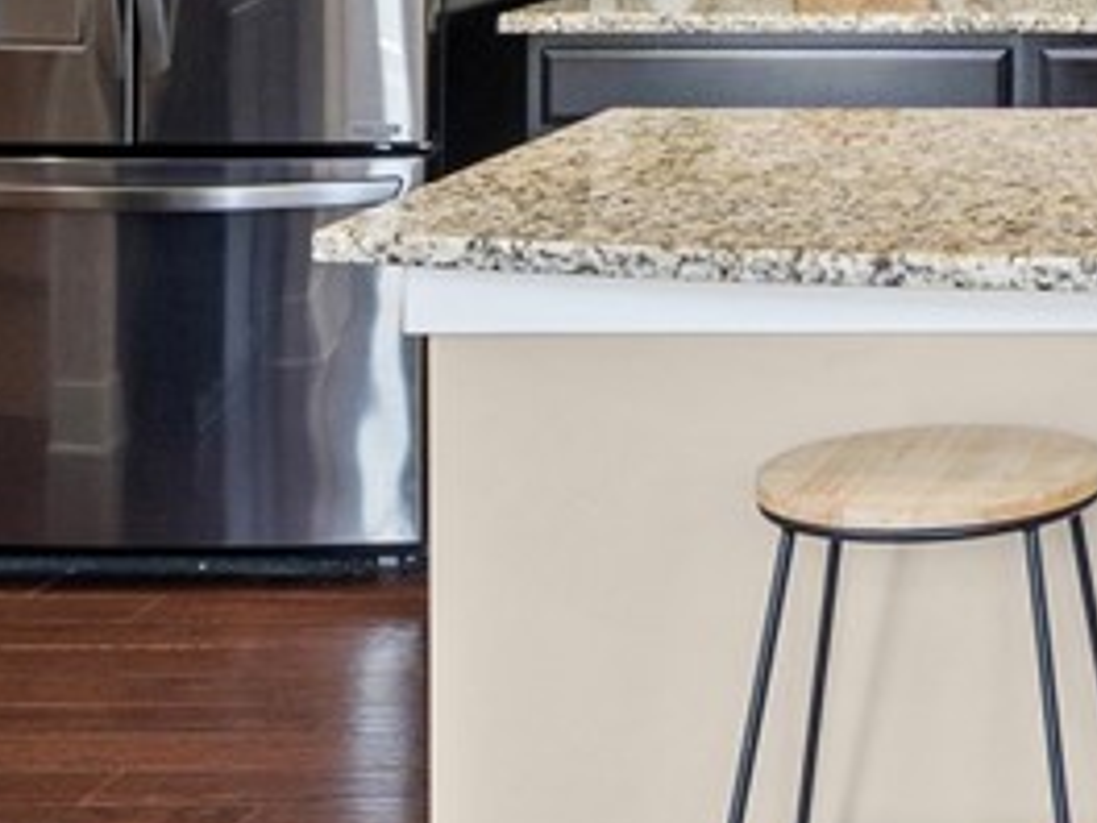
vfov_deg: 16.2
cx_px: 1558
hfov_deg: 20.0
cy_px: -206
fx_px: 2757
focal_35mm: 87
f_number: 9
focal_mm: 15
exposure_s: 1/4
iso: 250
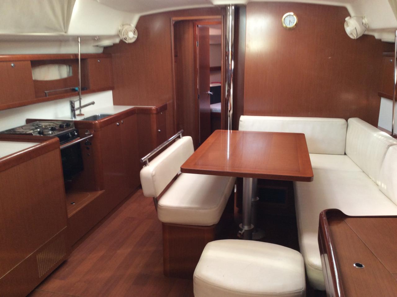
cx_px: 198
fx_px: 366
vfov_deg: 44.1
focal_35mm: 32
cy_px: 148
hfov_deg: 56.9
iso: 64
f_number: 2.4
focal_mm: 3.3
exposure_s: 1/25
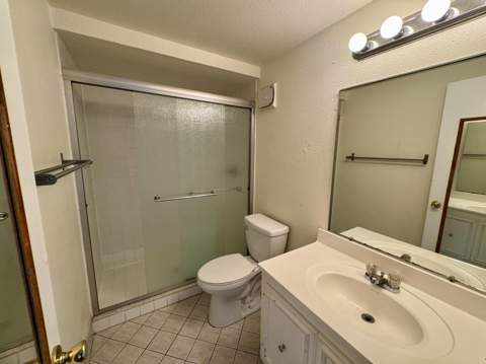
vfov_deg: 85.6
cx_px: 243
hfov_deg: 102.1
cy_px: 182
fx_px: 196
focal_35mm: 14
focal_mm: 2.22
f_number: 2.2
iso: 160
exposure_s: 1/120
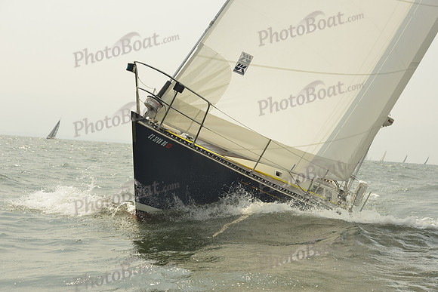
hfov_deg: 23.9
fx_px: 1034
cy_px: 146
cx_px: 219
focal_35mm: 85
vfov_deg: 16.1
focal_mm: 85
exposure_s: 1/1250
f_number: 9
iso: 320
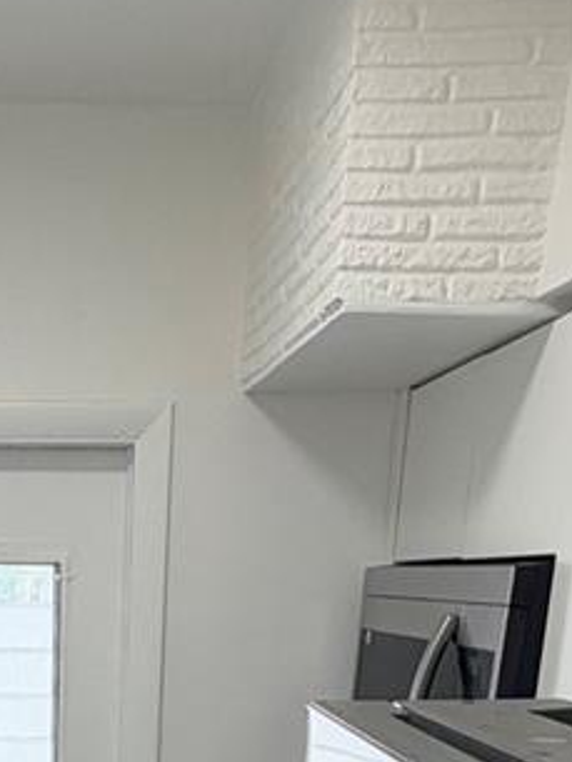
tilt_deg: -22.0
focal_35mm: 55
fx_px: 1211
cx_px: 32
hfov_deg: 25.6
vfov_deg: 26.6
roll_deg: +0.1
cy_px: 1104
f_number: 2.2
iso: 160
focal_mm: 2.22
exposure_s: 1/120
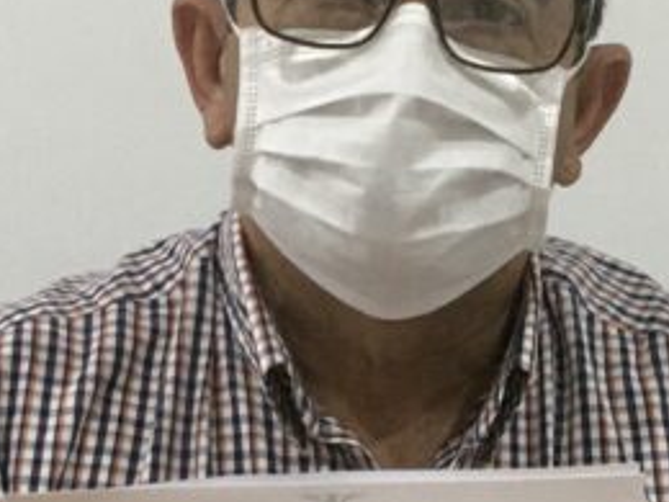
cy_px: 541
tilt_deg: -15.4
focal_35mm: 114
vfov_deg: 12.8
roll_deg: -0.8
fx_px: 2203
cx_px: 443
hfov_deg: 17.2
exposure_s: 1/30
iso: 100
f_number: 2.2
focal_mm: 4.15
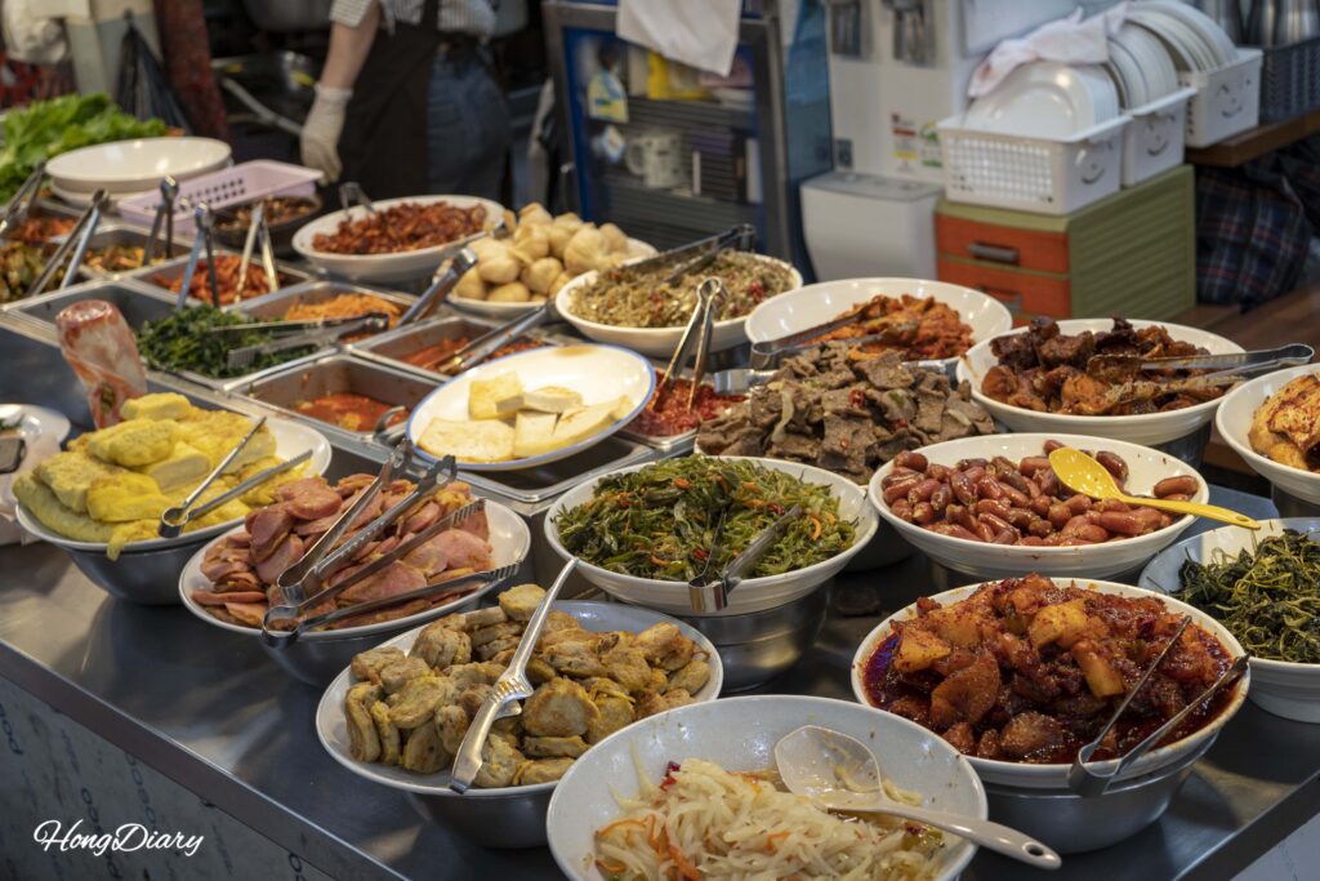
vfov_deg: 26.0
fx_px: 1907
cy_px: 440
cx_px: 660
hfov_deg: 38.2
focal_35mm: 52
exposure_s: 1/160
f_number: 5.6
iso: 800
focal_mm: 52
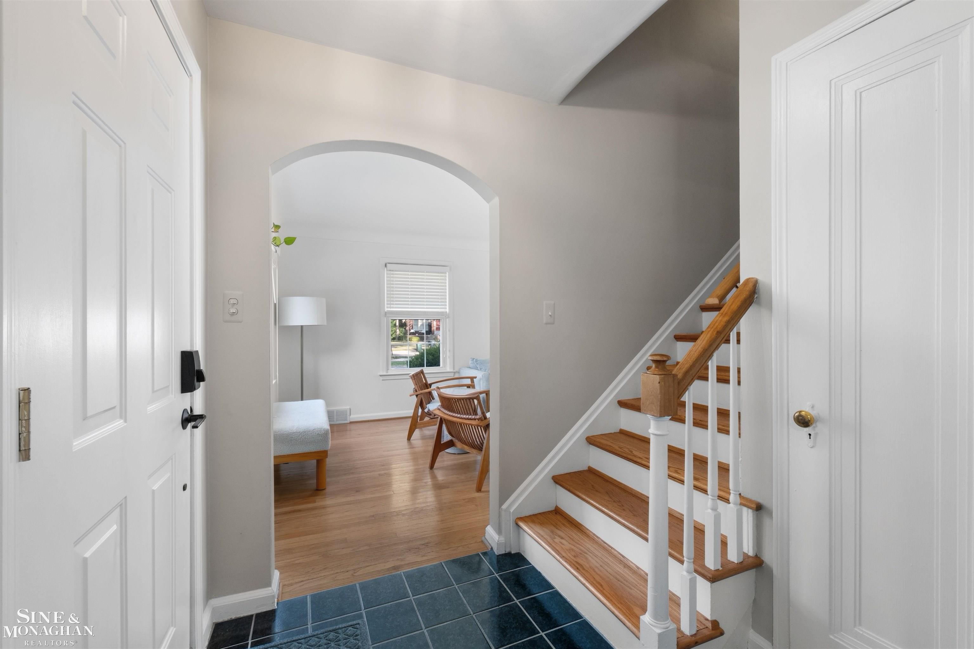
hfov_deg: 100.4
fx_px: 406
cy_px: 324
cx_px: 487
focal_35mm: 15
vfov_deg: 77.3
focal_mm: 10
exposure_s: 1/4
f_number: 8
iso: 640
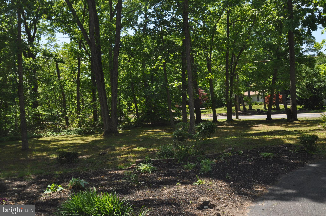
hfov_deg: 53.2
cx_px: 163
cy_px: 108
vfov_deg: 36.8
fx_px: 326
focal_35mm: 36
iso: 200
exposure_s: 1/200
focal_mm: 24
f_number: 8
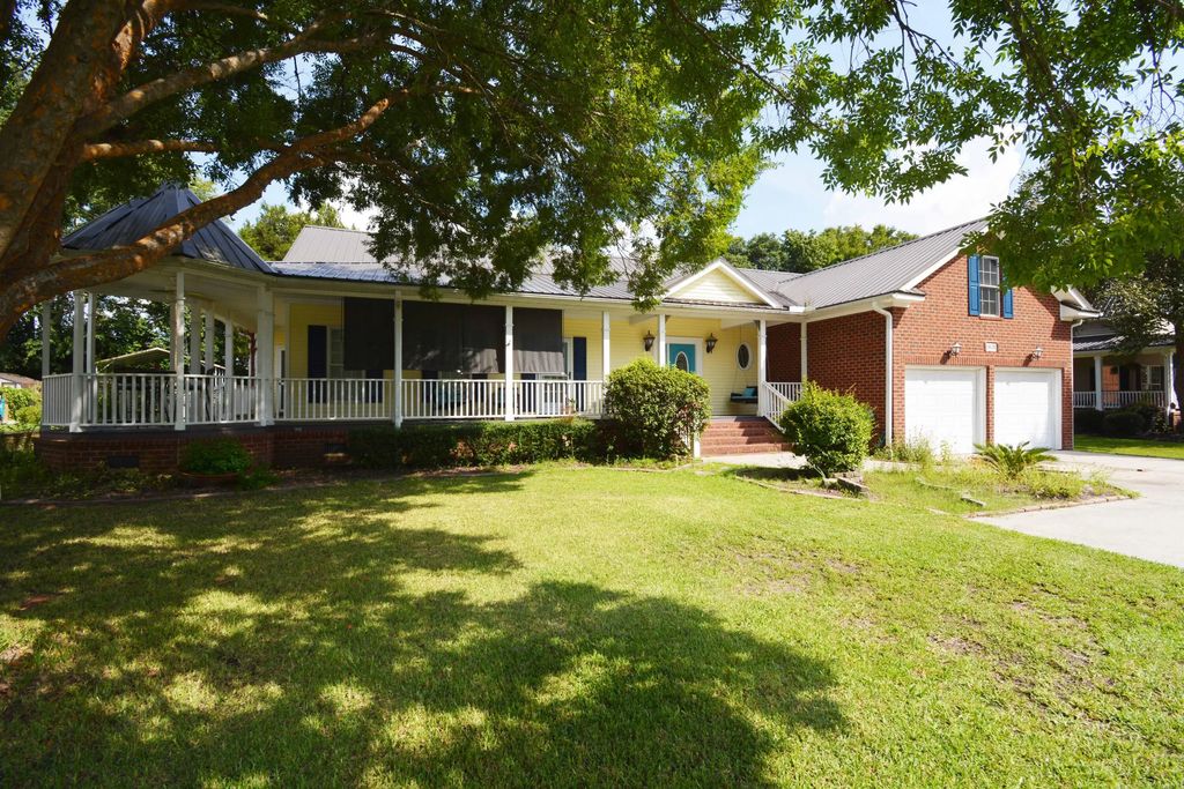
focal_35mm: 15
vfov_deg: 77.3
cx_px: 592
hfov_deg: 100.4
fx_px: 493
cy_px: 394
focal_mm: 10
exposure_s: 1/200
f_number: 10
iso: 100
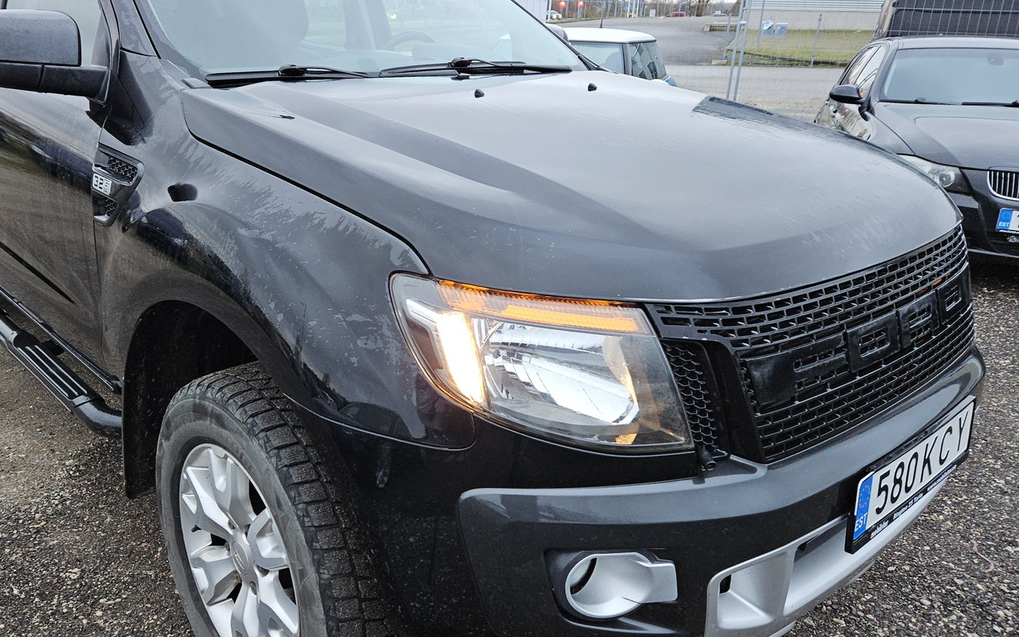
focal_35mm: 30
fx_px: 833
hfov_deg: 62.3
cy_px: 292
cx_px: 404
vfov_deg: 41.8
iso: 125
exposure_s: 1/100
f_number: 1.8
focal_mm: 5.4
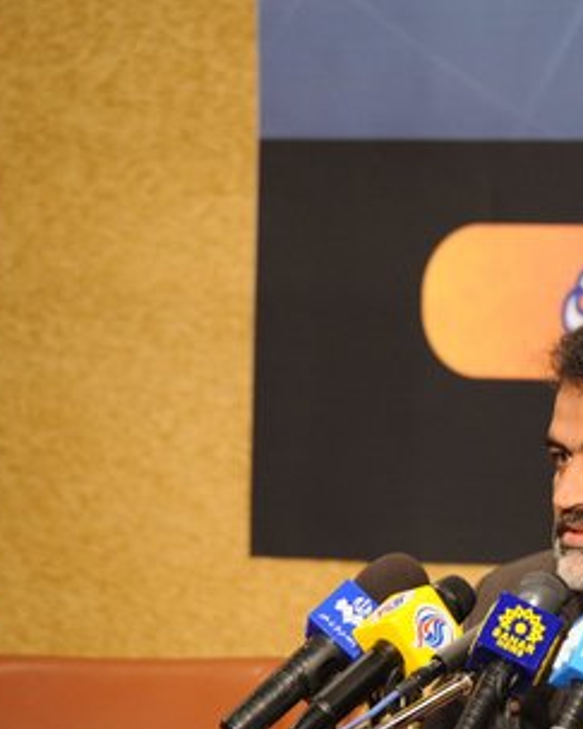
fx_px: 8653
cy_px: 495
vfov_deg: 4.8
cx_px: 629
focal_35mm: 401
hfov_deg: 3.9
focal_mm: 200
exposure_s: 1/80
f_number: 4
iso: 2500
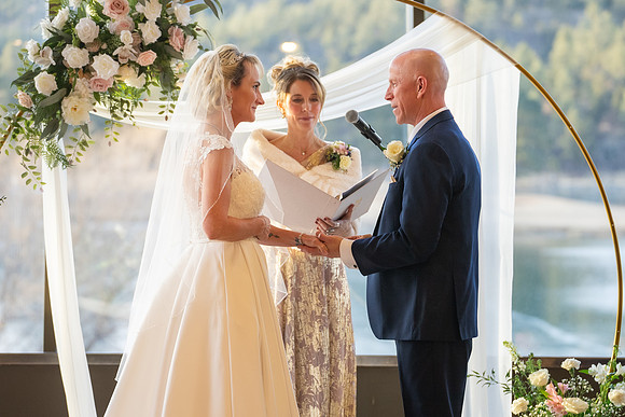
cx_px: 336
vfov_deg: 11.9
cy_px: 242
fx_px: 1994
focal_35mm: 115
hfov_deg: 17.8
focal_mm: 99
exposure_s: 1/200
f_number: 2.8
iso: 1000
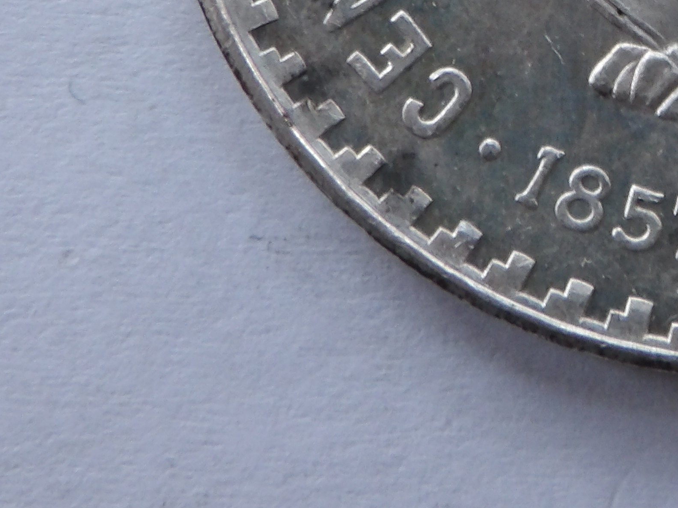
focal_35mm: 138
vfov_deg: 10.4
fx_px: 2703
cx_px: 790
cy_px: -223
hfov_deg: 13.9
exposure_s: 1/19
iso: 200
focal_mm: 7.6
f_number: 4.9
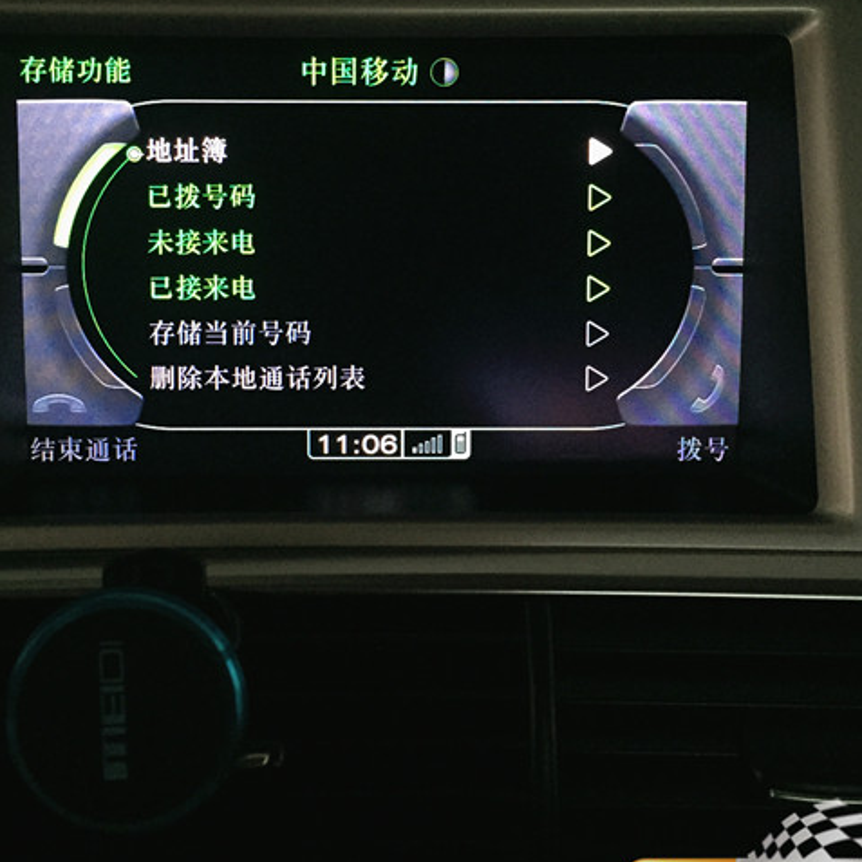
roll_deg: -0.6
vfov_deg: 38.9
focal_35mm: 43
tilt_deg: -24.9
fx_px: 1211
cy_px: 320
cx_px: 396
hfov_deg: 39.1
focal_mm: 4.15
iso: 200
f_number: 2.2
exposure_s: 1/30
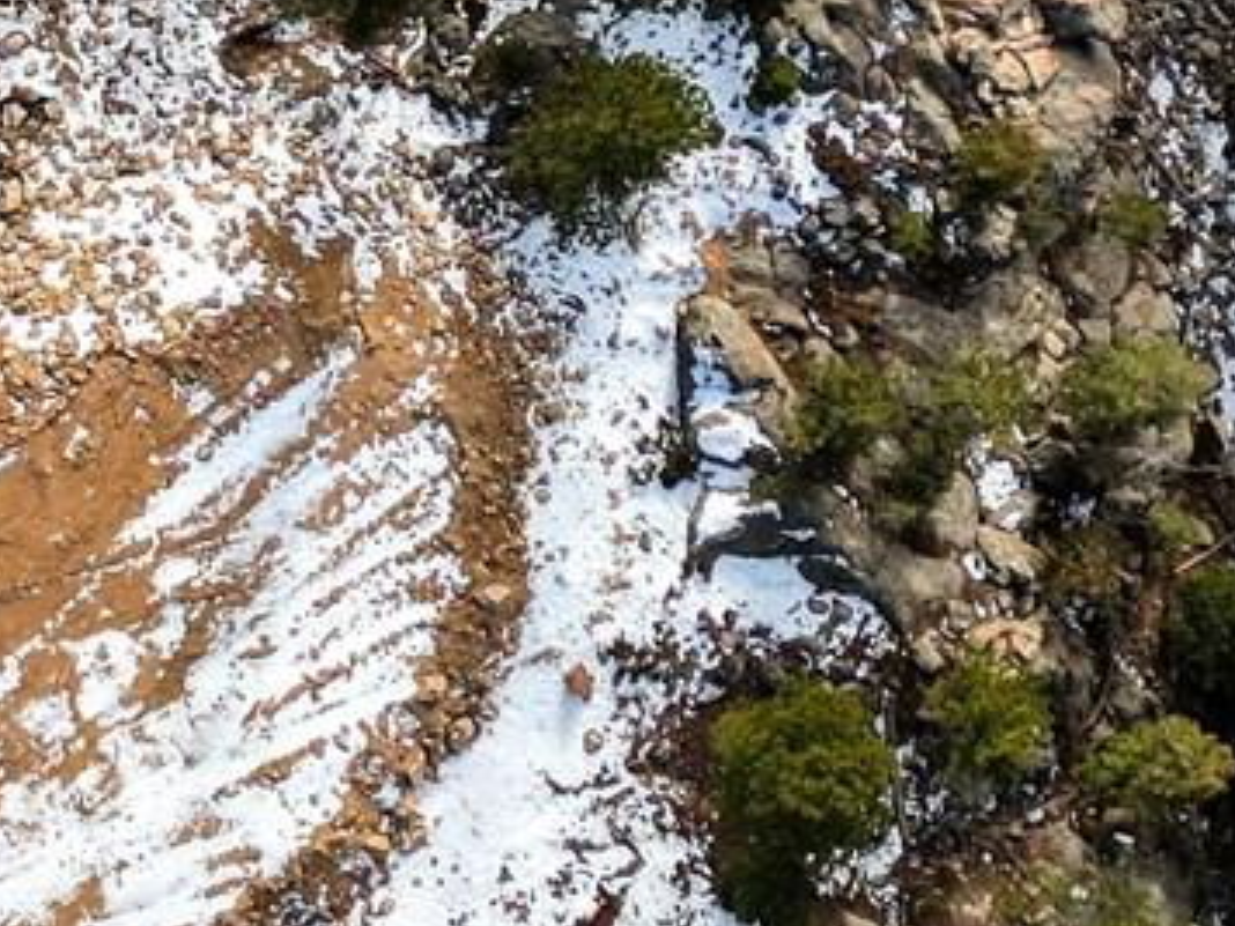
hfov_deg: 17.6
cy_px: 184
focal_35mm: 108
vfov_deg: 13.6
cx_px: -83
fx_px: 3853
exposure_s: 1/6000
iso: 100
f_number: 1.7
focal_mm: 6.7
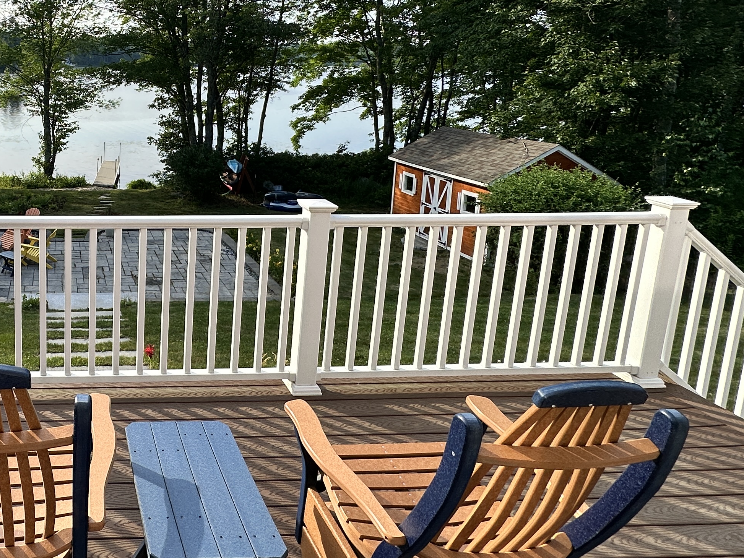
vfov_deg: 47.1
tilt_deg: -9.7
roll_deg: -0.7
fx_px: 623
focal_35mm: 29
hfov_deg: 54.2
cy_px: 165
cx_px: 82
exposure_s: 1/678
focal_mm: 2.22
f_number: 2.2
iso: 40
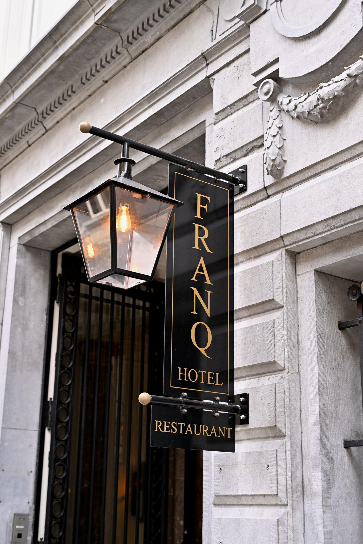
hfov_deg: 28.1
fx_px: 726
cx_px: 182
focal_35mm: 48
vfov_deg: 41.1
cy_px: 272
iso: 560
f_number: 4
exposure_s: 1/125
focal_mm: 48
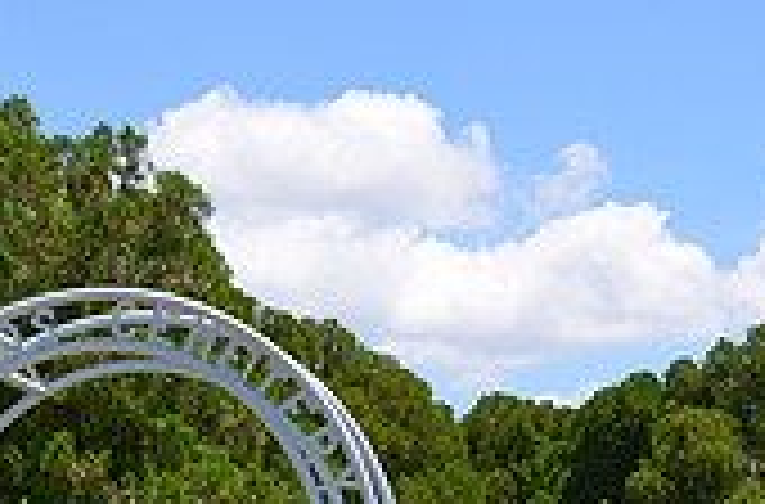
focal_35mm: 123
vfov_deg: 10.8
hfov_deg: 16.7
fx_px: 2604
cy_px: 648
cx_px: 333
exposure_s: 1/250
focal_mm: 24
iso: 100
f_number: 8
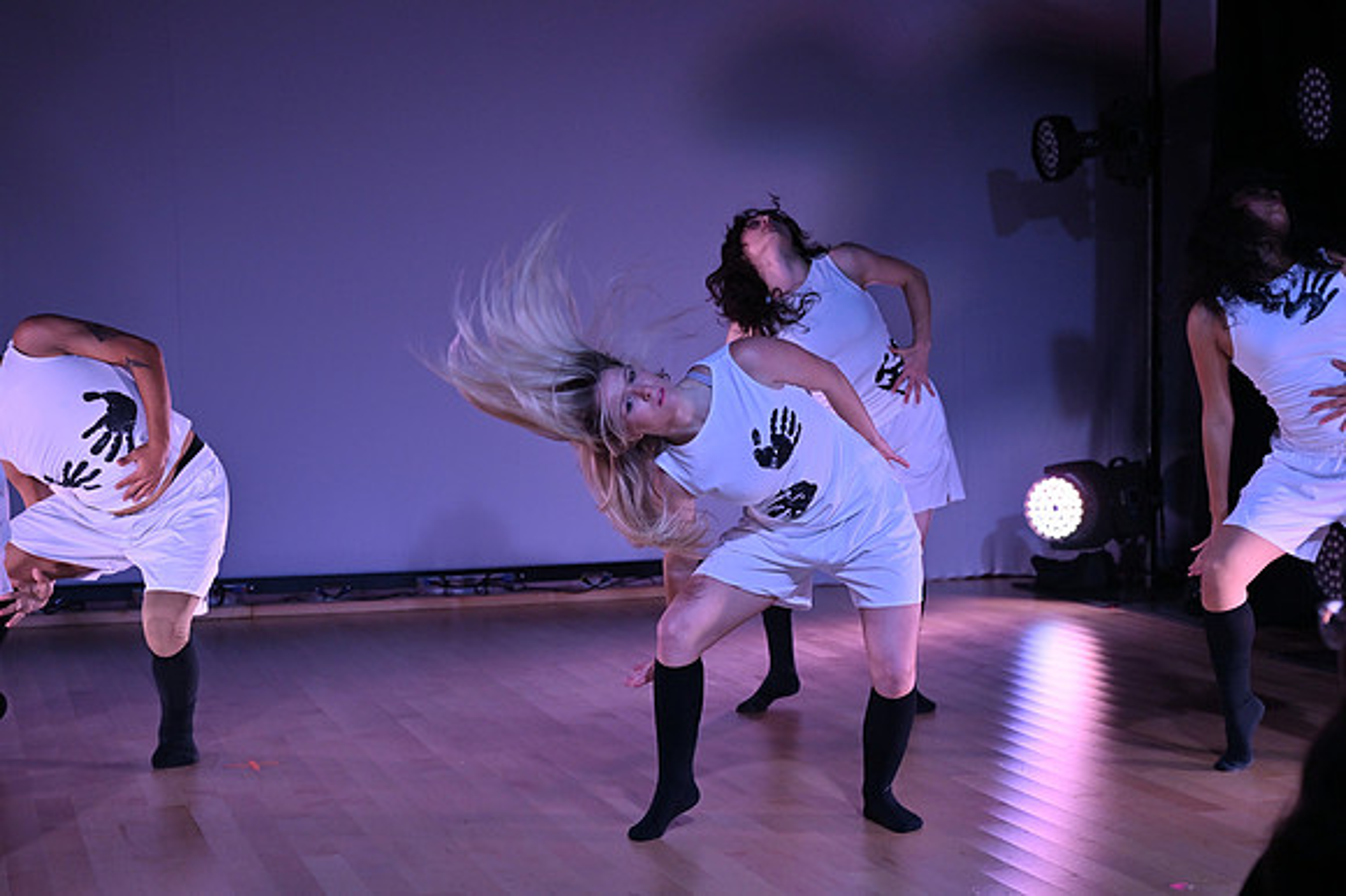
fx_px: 2391
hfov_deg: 31.4
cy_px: 448
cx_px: 673
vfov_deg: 21.2
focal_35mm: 64
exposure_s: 1/500
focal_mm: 43
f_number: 2.8
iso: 160
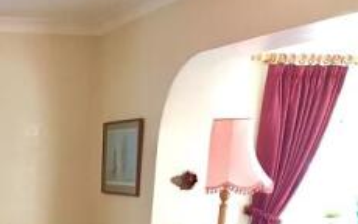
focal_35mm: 78
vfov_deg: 15.6
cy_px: 326
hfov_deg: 24.1
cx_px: -71
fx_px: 761
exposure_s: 1/33
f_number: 2.2
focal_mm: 4.15
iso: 125
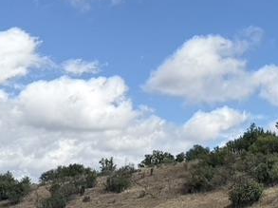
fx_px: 674
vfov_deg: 17.1
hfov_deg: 22.8
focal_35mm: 84
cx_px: 243
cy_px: 208
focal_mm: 6.76
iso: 80
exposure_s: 1/4405
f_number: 1.78
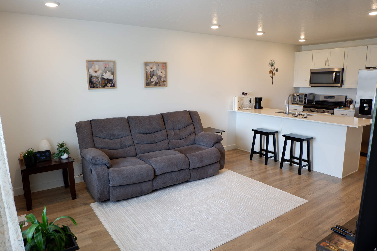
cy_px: 126
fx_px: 251
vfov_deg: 53.1
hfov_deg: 73.7
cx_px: 188
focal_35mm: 24
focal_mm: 16
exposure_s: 1/70
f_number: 4
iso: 400
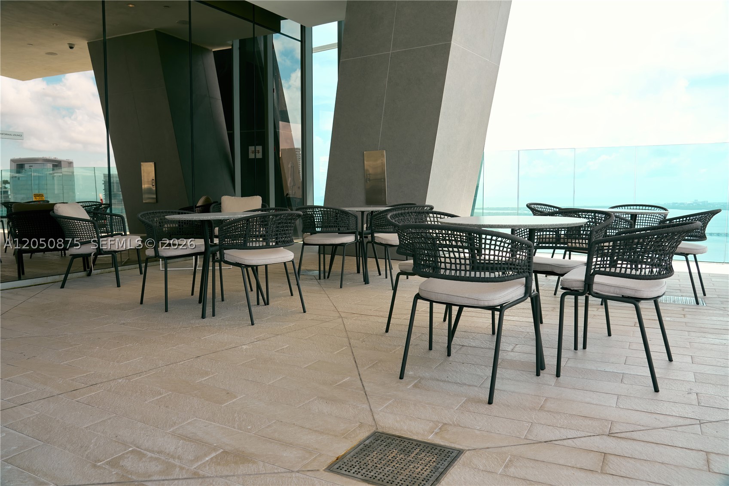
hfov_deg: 69.4
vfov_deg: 49.5
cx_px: 364
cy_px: 243
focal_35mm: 26
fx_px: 526
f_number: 6.3
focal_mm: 26
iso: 160
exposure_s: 1/320
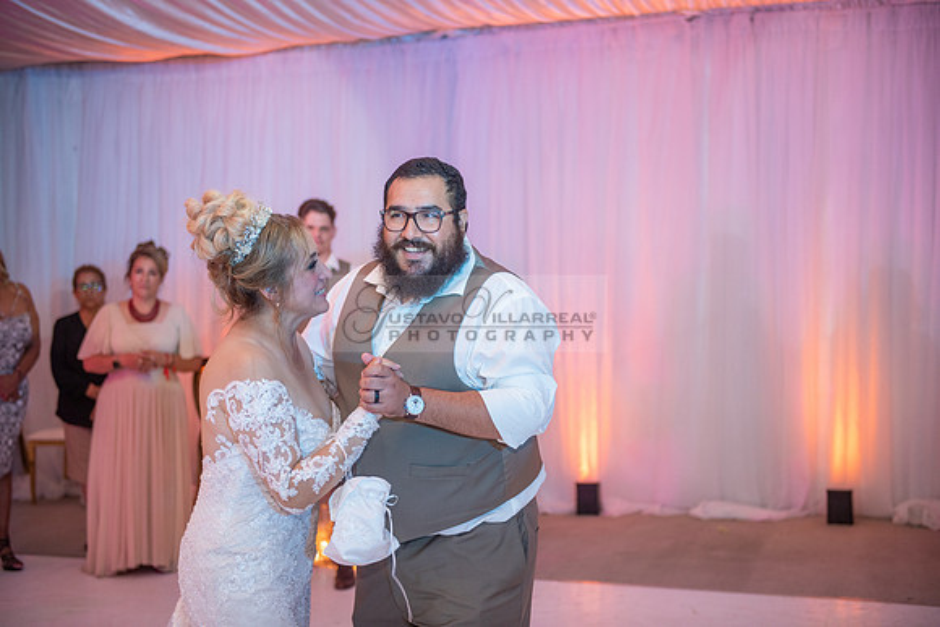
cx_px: 470
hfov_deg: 36.2
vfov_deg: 24.6
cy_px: 314
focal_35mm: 55
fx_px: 1436
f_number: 2.8
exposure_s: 1/160
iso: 1000
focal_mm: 55
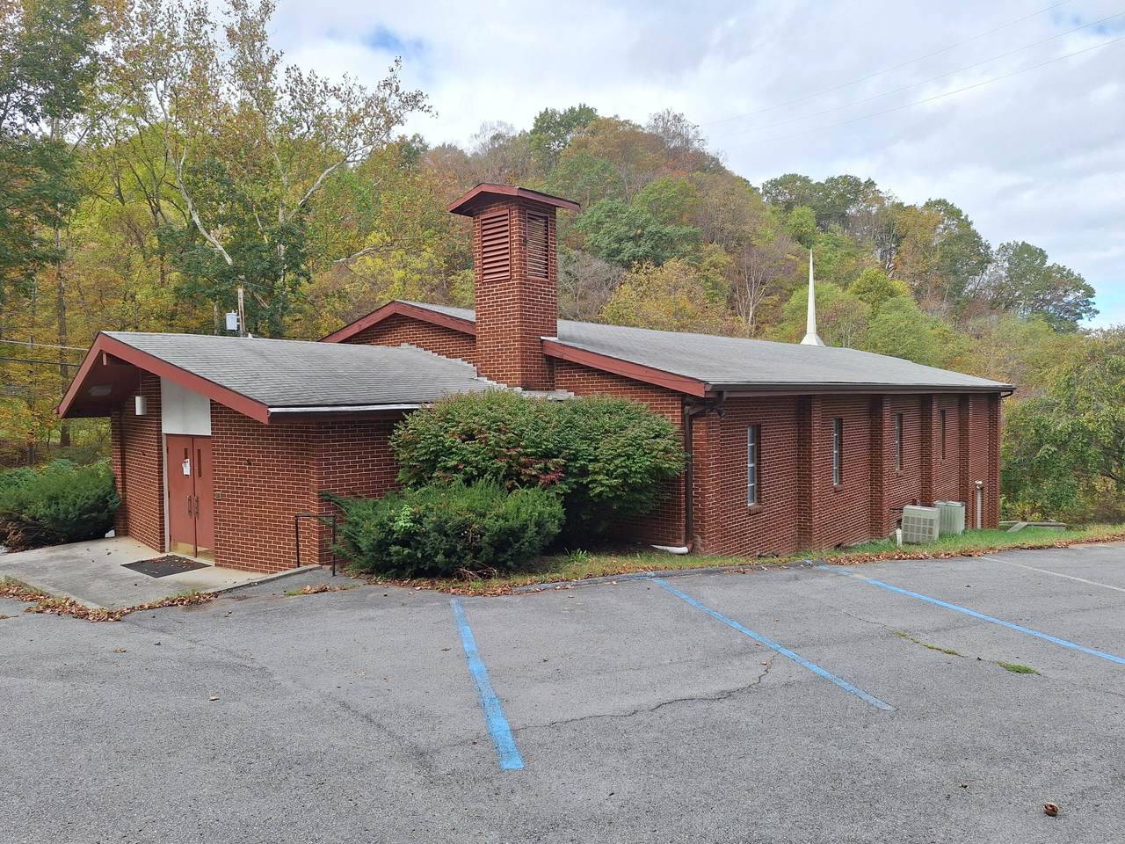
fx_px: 747
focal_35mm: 23
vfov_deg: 58.9
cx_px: 562
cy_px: 422
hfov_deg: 73.9
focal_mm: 5.54
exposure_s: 1/1015
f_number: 1.8
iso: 40
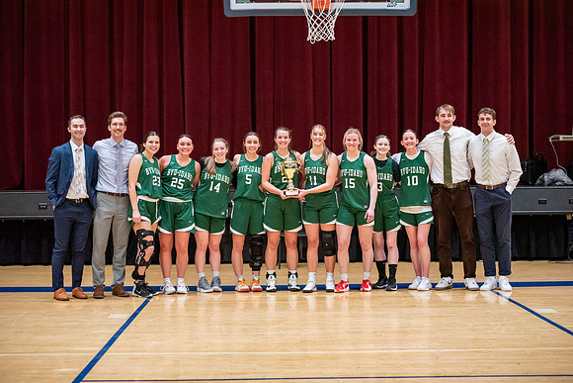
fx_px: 1274
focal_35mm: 80
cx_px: 286
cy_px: 192
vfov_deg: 17.1
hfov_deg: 25.4
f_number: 2.8
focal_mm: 80
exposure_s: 1/500
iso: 4000
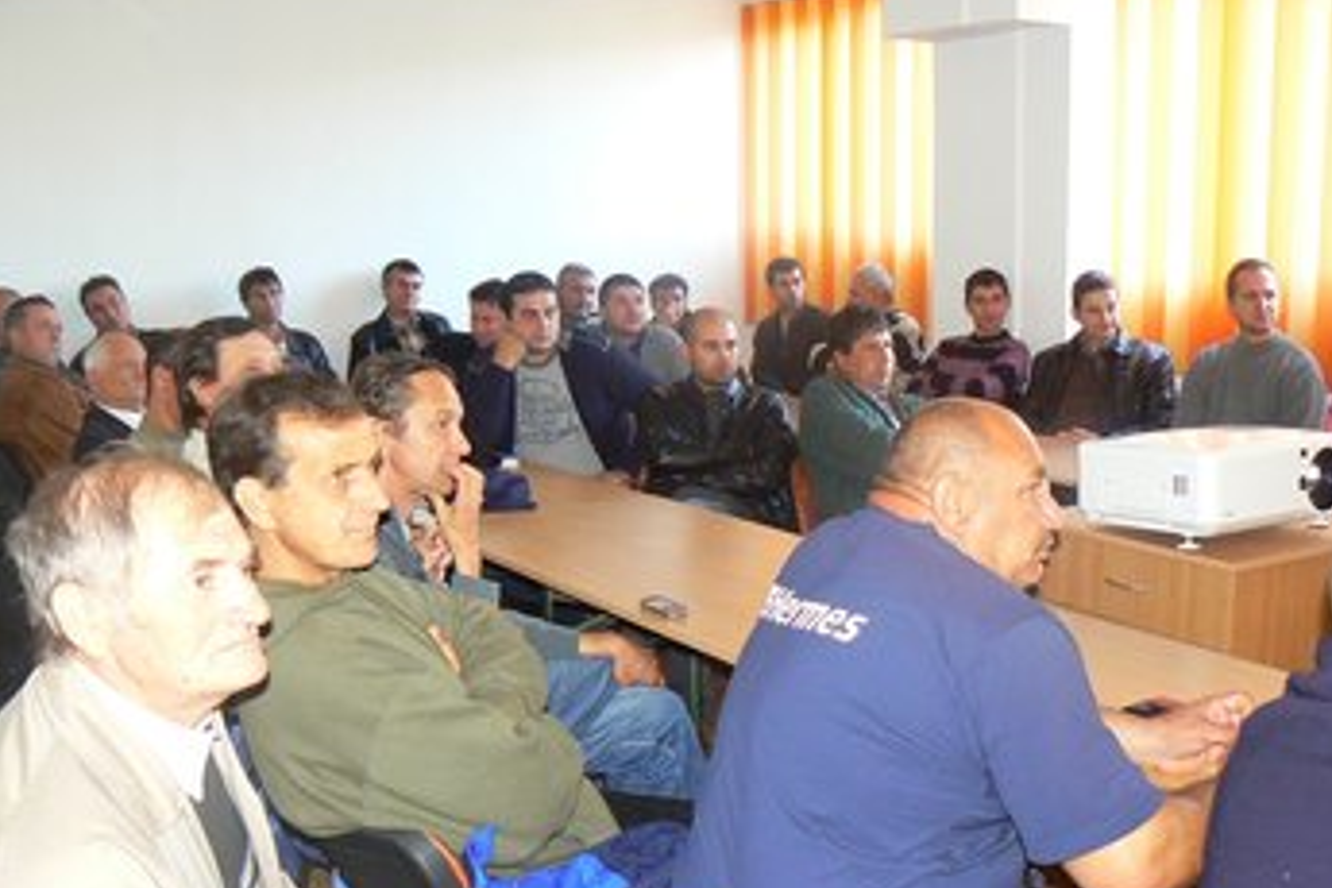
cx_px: 668
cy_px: 458
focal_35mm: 38
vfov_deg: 35.1
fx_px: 1406
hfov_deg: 50.7
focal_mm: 6
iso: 250
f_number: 2.8
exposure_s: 1/30
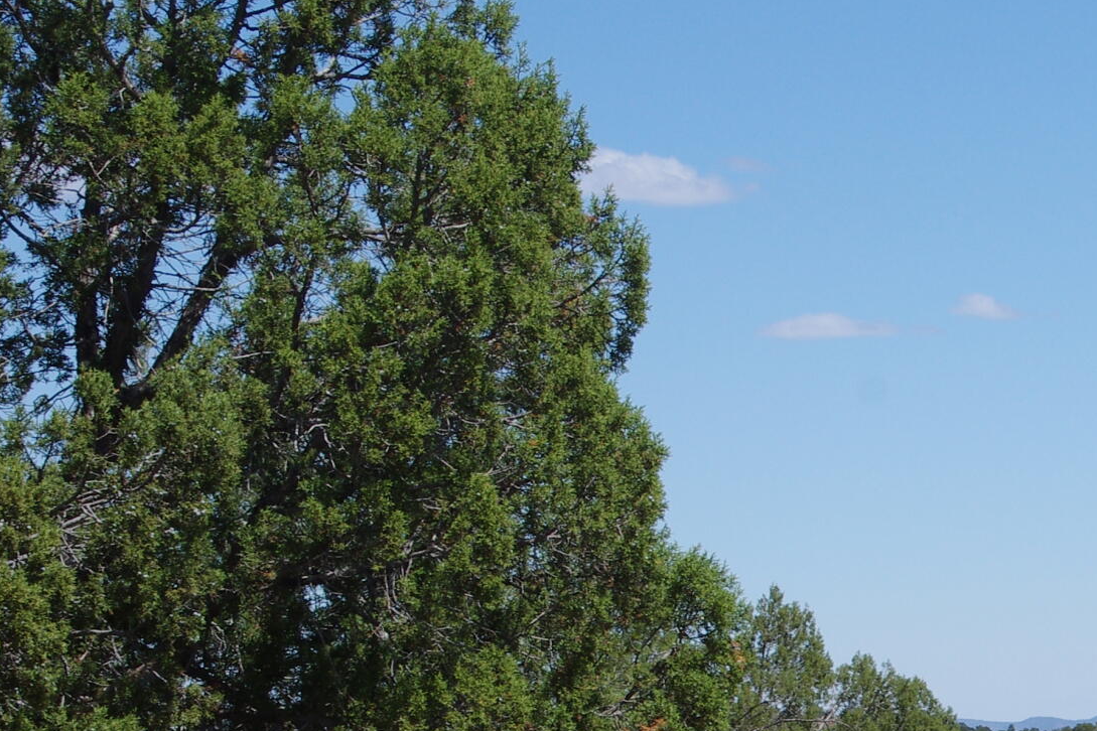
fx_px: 5363
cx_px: 1491
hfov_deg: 11.3
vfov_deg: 7.7
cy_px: 922
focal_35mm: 176
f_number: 11
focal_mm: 42.5
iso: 200
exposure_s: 1/125
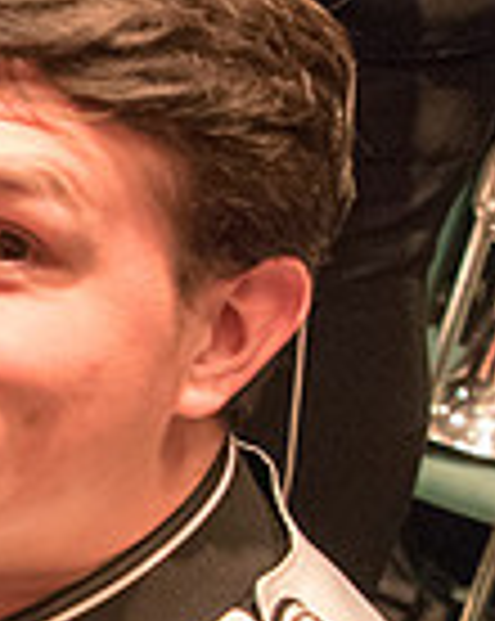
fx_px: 1744
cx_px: -459
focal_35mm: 95
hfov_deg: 13.9
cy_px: 394
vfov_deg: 20.2
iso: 4000
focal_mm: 24
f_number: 3.5
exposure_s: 1/25
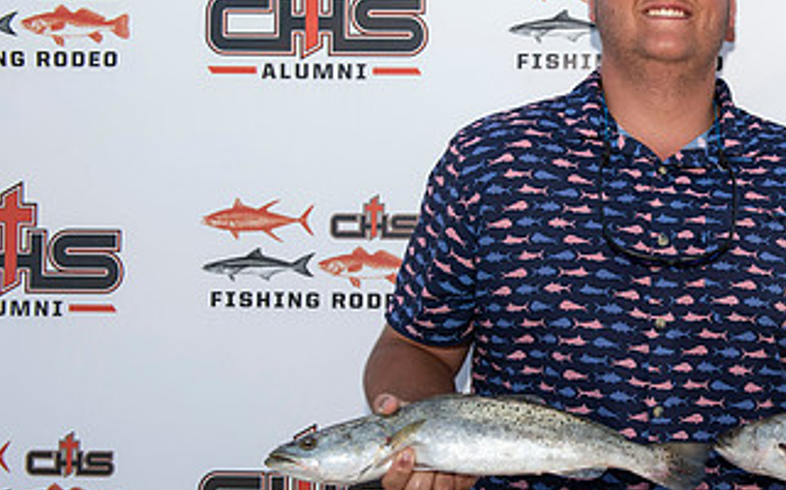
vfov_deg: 18.6
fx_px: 1498
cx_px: 691
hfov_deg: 28.4
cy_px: 270
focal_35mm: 70
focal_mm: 38
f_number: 5
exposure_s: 1/250
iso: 50
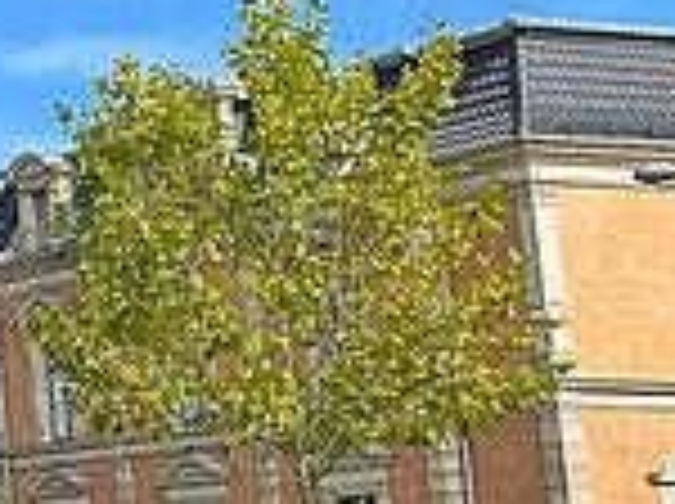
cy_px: 0
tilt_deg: +13.2
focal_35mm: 139
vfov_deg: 10.6
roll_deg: +0.2
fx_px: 2706
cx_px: -788
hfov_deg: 12.2
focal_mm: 5.7
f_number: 1.5
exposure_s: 1/1531
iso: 50
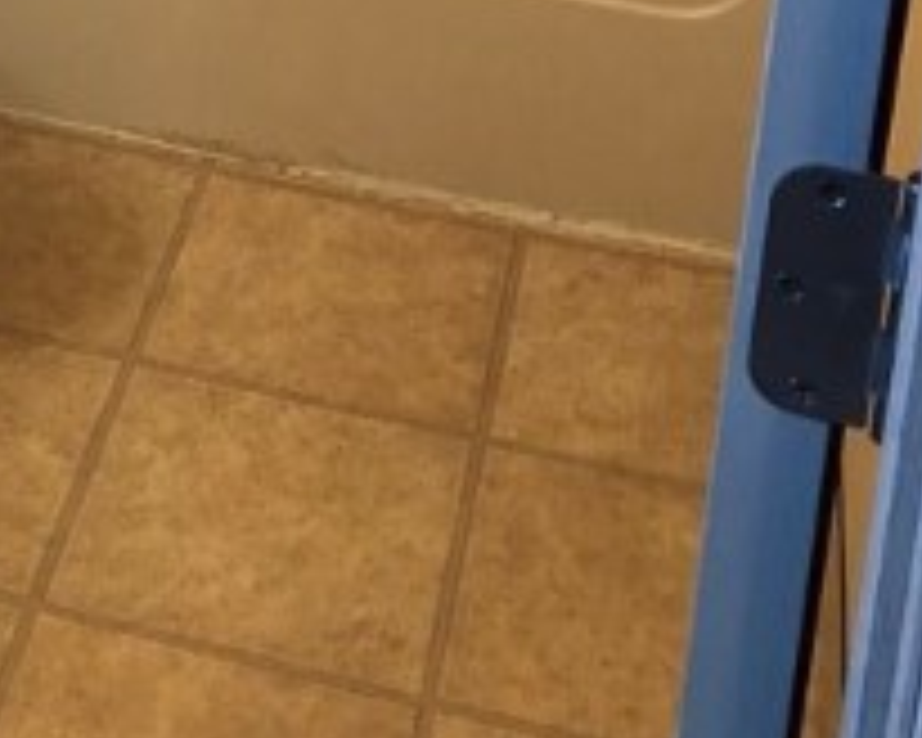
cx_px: 13
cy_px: -810
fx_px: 2892
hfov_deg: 17.7
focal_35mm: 106
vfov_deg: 12.5
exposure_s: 1/60
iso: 160
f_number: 1.8
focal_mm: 3.99
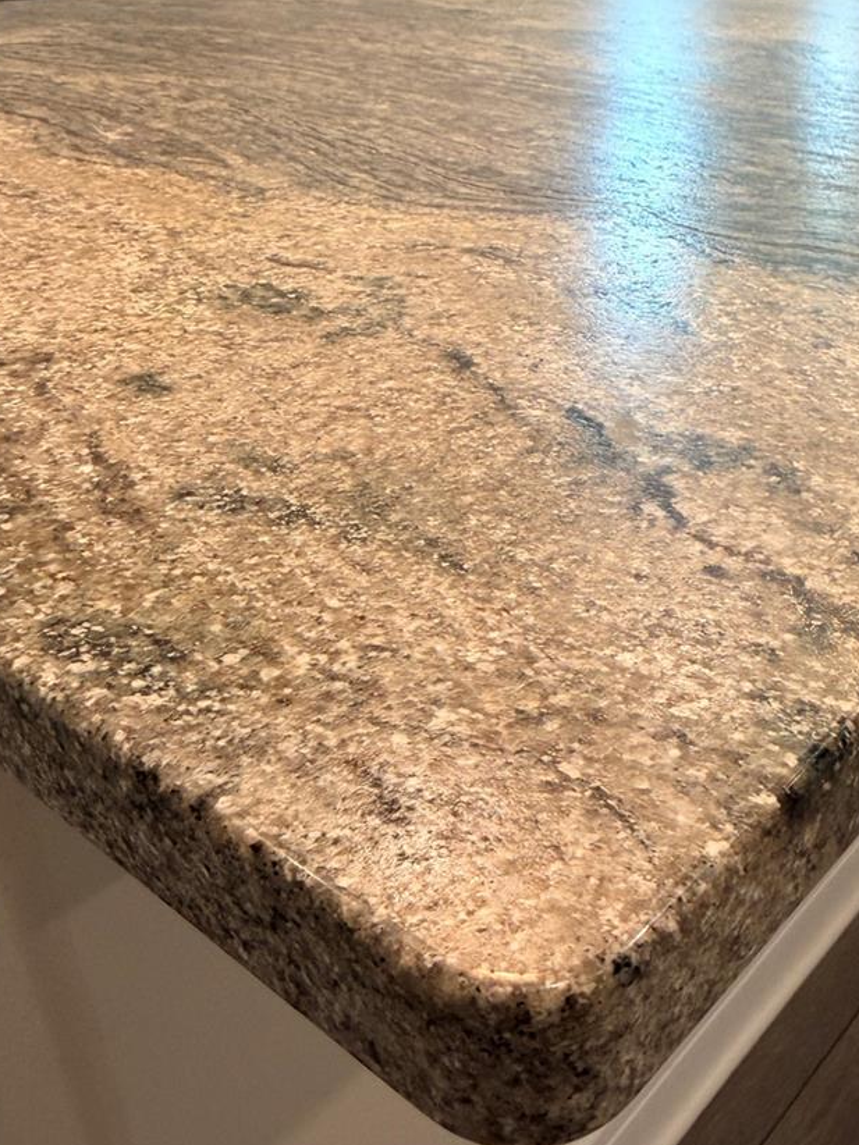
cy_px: 598
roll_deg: +0.8
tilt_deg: -28.2
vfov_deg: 52.6
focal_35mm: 35
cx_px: 519
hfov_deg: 40.5
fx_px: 1158
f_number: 2.2
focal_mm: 2.22
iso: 160
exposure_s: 1/60
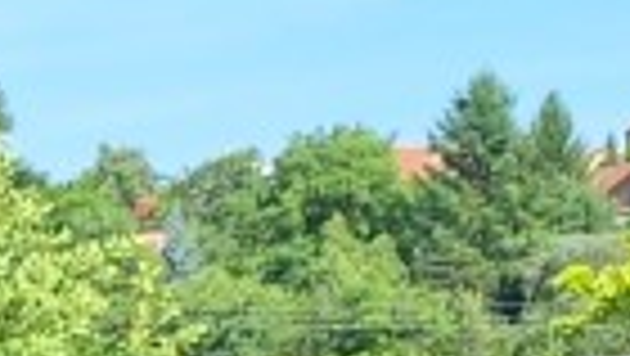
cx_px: -1735
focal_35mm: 191
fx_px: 3193
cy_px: 807
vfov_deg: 6.1
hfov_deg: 8.0
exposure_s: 1/1664
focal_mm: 5.54
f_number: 1.8
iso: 40
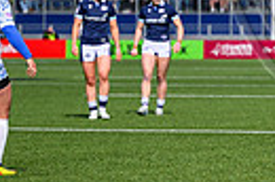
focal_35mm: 421
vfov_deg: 3.2
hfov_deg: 4.9
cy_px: -71
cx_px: 436
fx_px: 3208
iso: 250
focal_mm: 94
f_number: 3.2
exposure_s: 1/5000
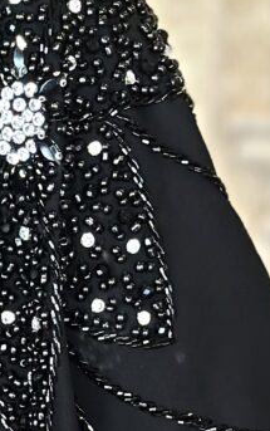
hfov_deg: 5.5
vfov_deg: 8.7
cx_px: -33
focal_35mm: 237
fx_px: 2784
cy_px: 577
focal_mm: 6.86
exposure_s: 1/50
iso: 160
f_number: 1.78
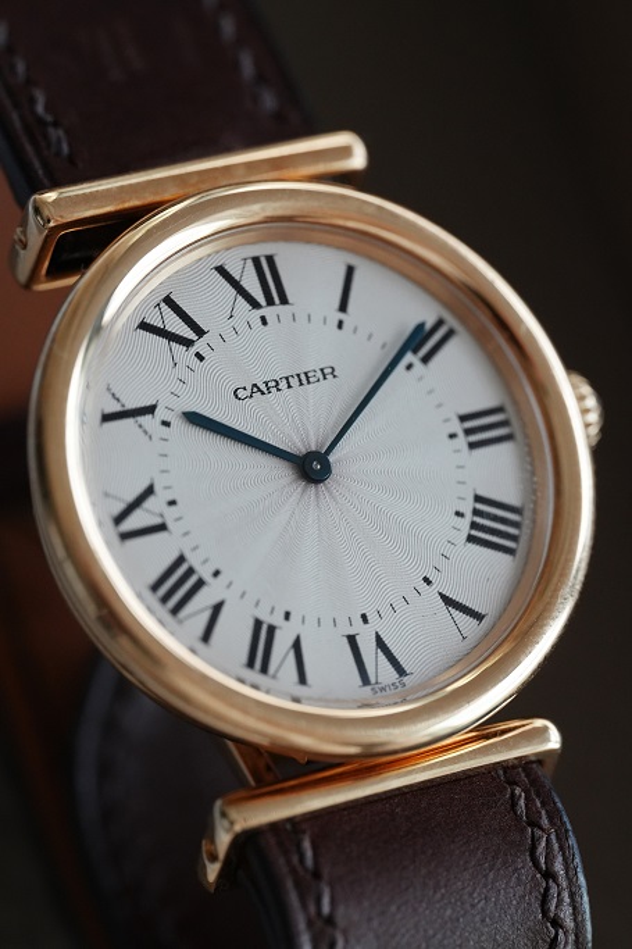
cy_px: 474
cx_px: 316
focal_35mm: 105
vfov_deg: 19.5
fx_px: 2766
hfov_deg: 13.0
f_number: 5.6
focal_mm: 105
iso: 4000
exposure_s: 1/250
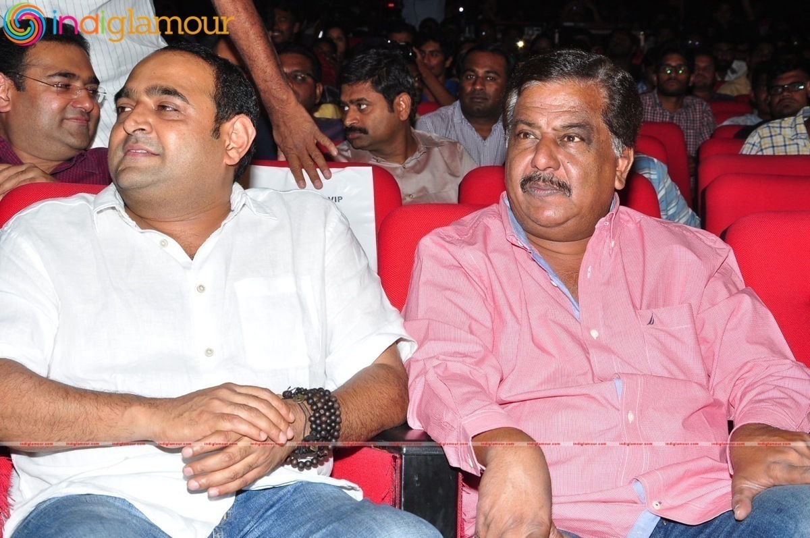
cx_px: 405
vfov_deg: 18.1
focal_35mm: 75
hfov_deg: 27.0
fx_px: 1685
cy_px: 269
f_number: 11
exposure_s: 1/125
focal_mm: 50
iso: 500
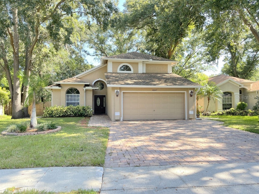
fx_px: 195
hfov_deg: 67.3
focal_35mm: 26
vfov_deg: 53.1
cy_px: 97
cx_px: 130
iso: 32
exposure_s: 1/211
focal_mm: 5.1
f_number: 1.6
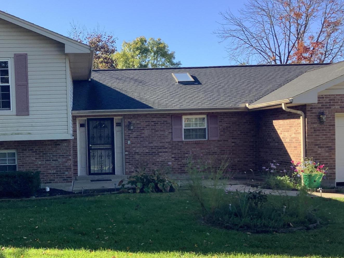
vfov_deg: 30.8
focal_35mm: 47
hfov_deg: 39.5
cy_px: 149
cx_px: 93
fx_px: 467
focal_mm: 3.3
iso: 25
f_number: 2.4
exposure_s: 1/305
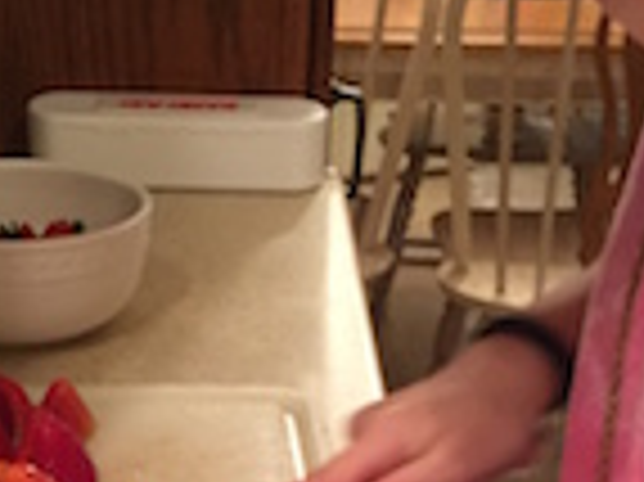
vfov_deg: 17.1
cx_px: 257
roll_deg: -1.8
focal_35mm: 81
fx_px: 1506
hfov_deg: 24.1
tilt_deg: -31.8
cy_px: 631
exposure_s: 1/8
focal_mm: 4.15
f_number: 2.2
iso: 125
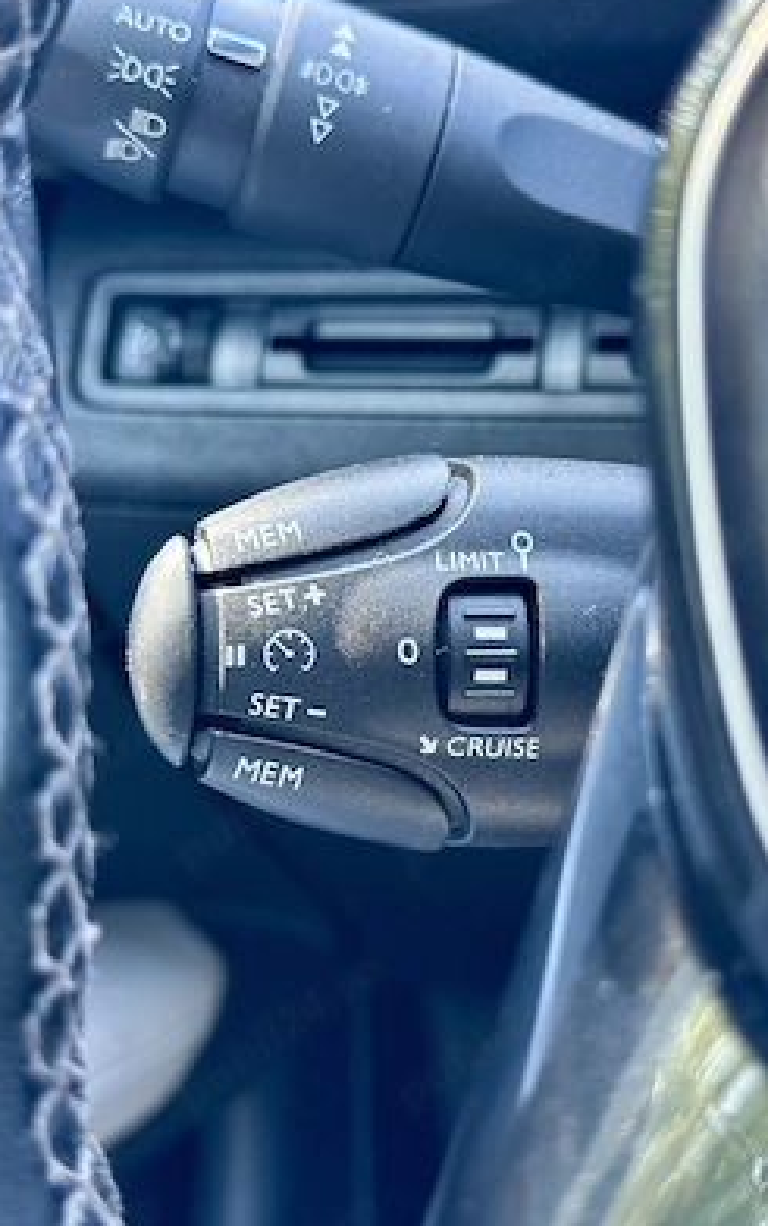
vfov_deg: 38.8
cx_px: 389
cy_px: 605
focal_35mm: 52
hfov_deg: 24.9
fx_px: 1738
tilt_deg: -19.8
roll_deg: +0.8
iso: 200
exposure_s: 1/60
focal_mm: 6.86
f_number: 1.78
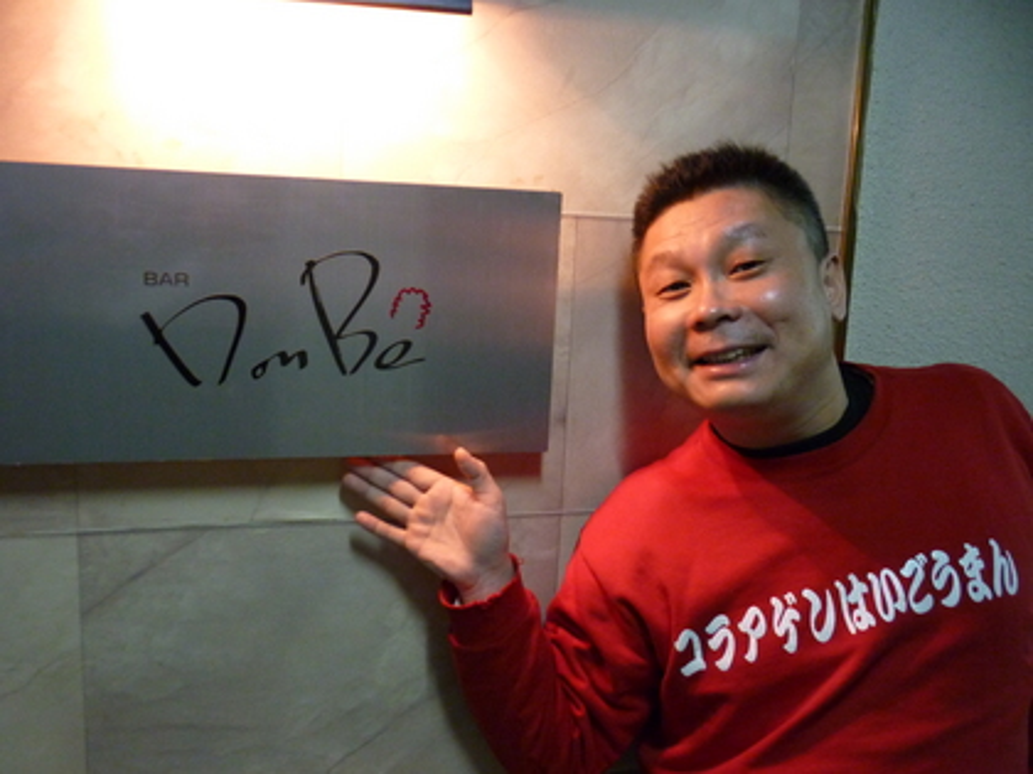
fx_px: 985
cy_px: 387
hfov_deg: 55.4
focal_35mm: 33
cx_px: 516
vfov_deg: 42.9
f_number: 2.8
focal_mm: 5.5
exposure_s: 1/15
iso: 400
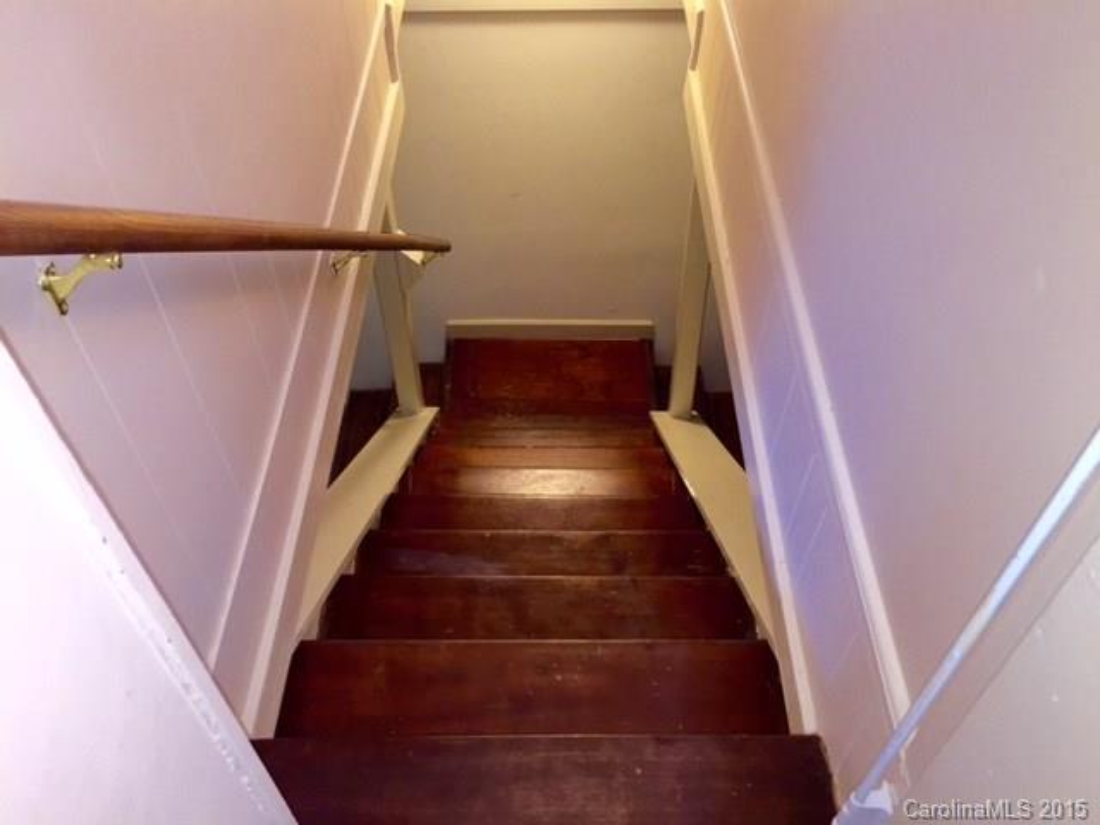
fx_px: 922
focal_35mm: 29
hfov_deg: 61.7
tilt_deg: -49.4
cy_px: 412
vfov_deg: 48.2
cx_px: 550
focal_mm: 4.15
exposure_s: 1/20
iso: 100
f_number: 2.2
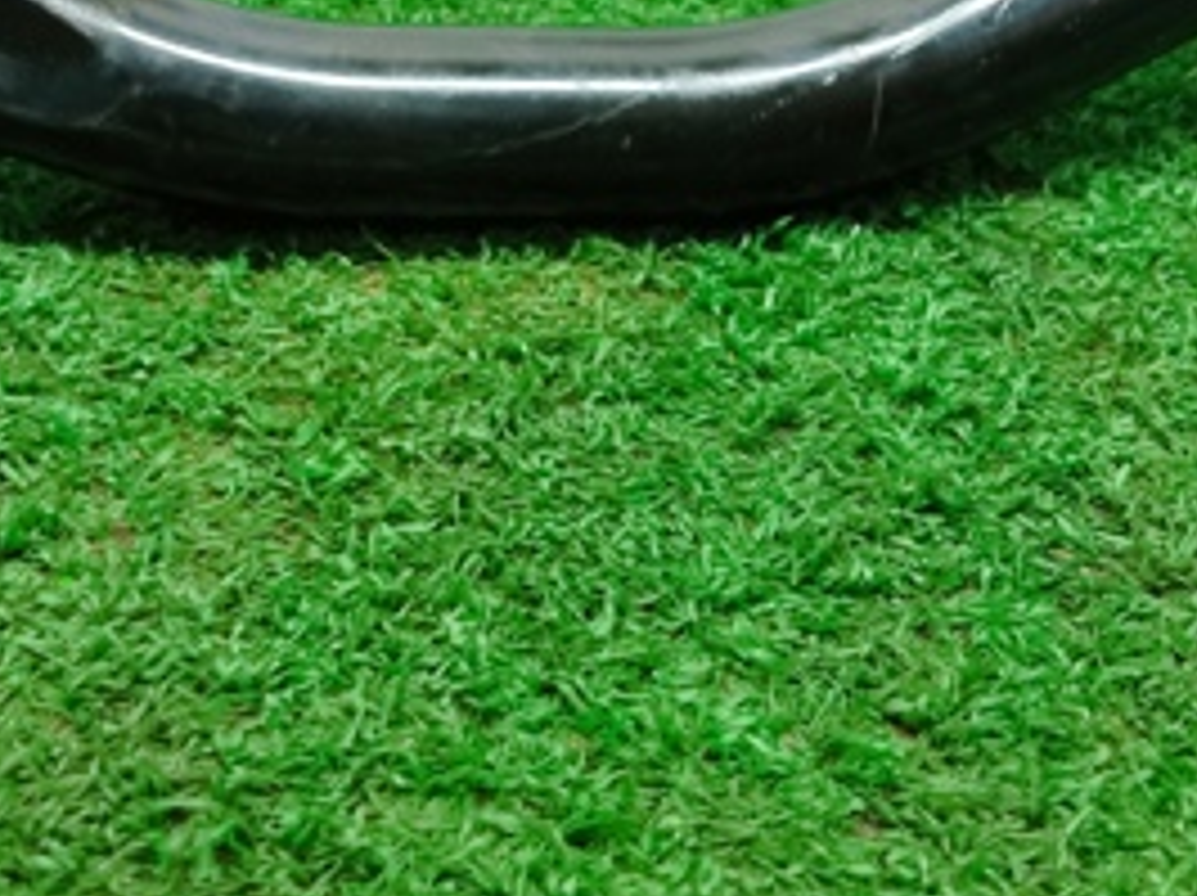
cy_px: 34
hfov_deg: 29.8
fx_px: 2246
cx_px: 567
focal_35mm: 65
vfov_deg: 21.9
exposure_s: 1/25
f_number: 2.2
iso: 481
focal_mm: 3.79
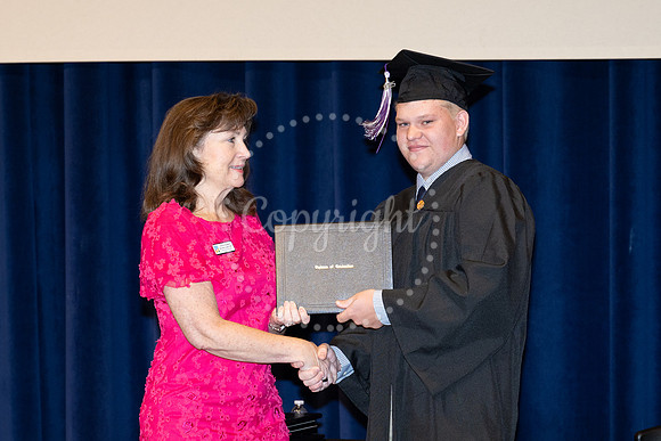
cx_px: 331
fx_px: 3067
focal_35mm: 167
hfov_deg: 12.3
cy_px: 237
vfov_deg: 8.2
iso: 1000
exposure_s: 1/100
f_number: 5.6
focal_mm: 130
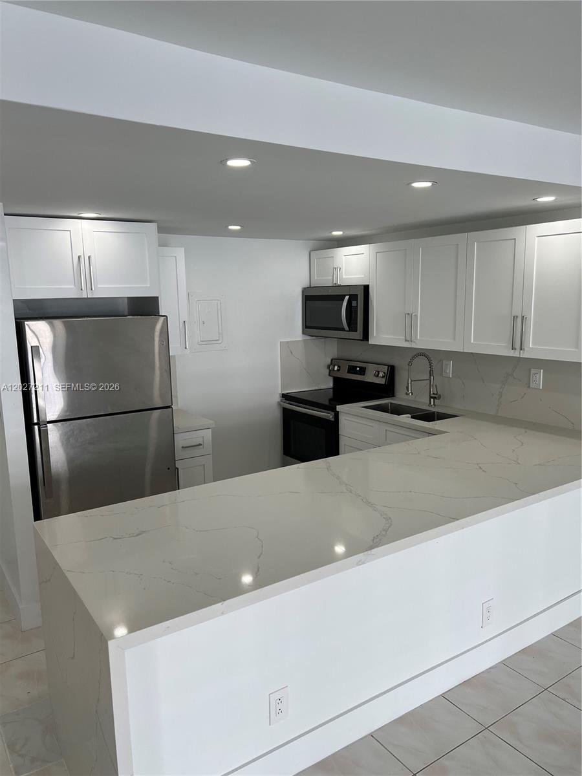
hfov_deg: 53.1
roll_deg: +0.8
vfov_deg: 67.3
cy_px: 388
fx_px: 583
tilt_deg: -8.9
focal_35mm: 26
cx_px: 291
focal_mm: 5.7
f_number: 1.5
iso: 50
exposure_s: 1/312
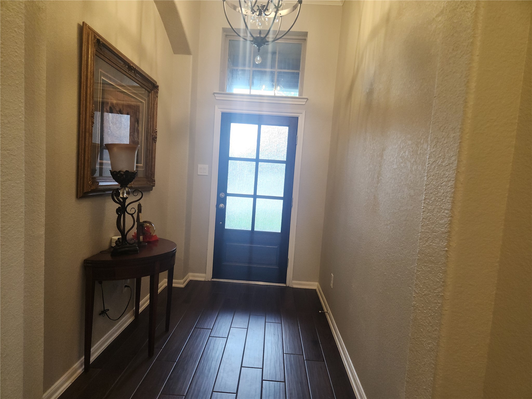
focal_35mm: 23
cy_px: 200
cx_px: 266
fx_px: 353
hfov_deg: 73.9
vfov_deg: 58.9
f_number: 1.8
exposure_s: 1/60
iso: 160
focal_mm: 5.4
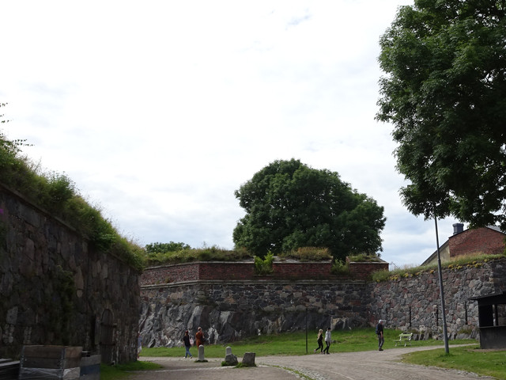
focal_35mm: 50
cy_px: 203
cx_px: 340
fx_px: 731
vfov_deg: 29.1
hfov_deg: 37.7
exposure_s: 1/800
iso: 80
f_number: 4
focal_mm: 5.09
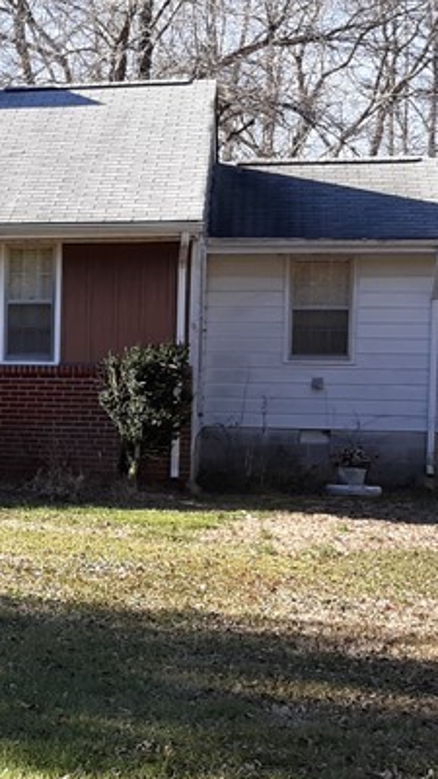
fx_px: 1610
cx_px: -212
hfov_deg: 14.5
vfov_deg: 27.2
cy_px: 425
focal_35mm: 78
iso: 40
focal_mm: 3.7
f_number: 1.7
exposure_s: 1/454
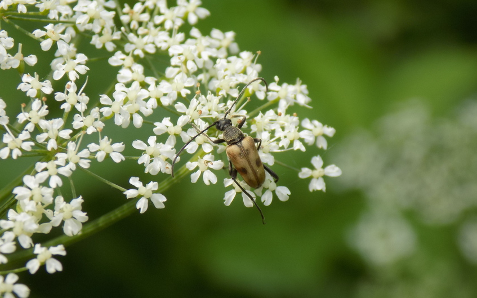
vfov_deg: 9.3
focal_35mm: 141
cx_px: 237
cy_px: 148
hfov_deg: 14.8
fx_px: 1833
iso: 80
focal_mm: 23.4
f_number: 5
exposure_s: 1/80
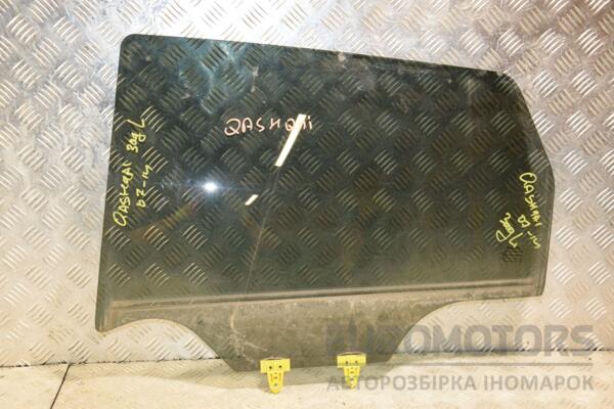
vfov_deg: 26.5
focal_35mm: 51
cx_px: 307
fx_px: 870
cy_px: 204
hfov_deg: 38.9
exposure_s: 1/160
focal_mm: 34
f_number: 5
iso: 800
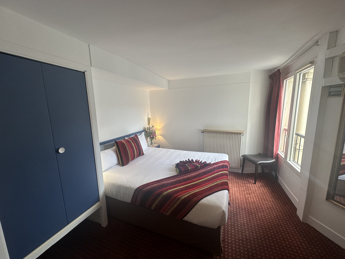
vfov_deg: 85.7
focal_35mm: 14
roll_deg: +1.6
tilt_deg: -8.6
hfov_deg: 102.1
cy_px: 130
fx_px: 140
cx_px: 172
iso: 64
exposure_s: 1/100
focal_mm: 2.22
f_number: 2.2
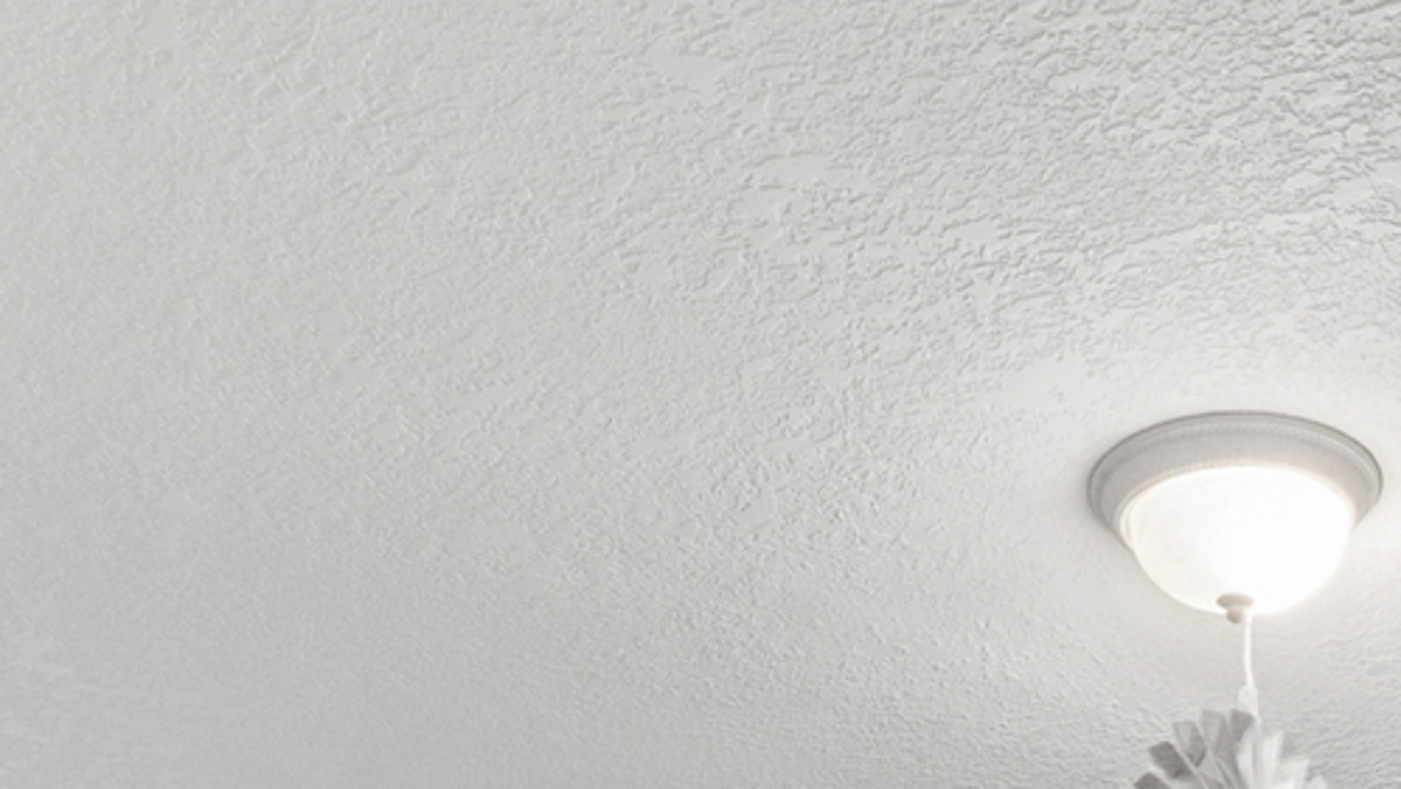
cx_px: 1098
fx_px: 1895
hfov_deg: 39.2
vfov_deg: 18.6
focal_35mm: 51
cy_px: 1393
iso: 400
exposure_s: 1.6
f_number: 20
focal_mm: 10
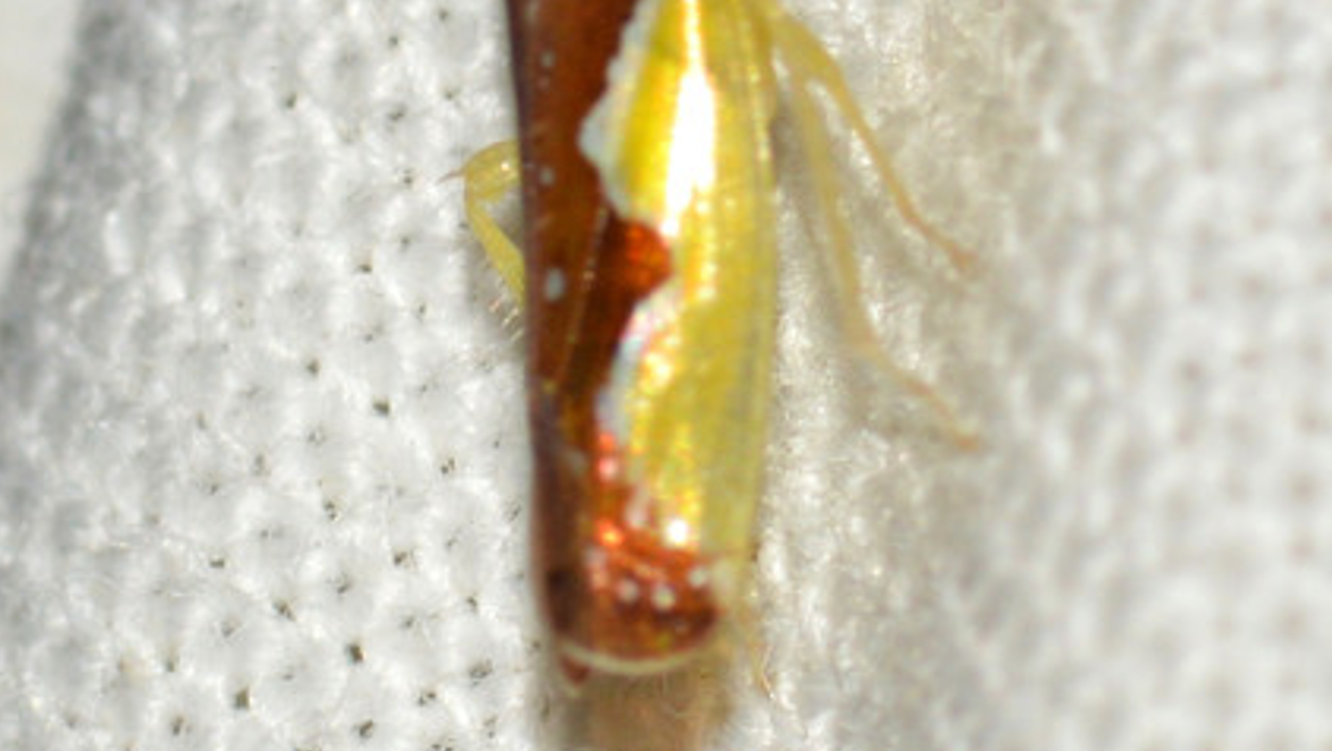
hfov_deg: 9.1
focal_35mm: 238
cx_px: 666
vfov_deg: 5.1
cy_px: 218
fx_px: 8411
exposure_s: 1/200
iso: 200
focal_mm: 100
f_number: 18
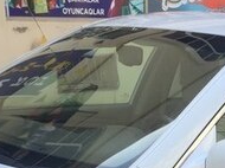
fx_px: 656
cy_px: 279
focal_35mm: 101
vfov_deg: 13.5
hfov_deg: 19.1
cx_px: 205
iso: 32
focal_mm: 4.15
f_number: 2.2
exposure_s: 1/746
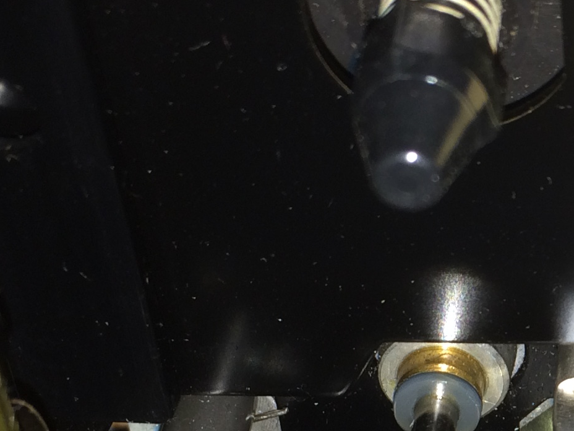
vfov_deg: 14.4
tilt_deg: -41.7
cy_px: 367
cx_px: 661
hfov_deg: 18.4
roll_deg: +1.5
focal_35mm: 102
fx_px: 1691
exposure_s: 1/57
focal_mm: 4.15
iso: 32
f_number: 2.2
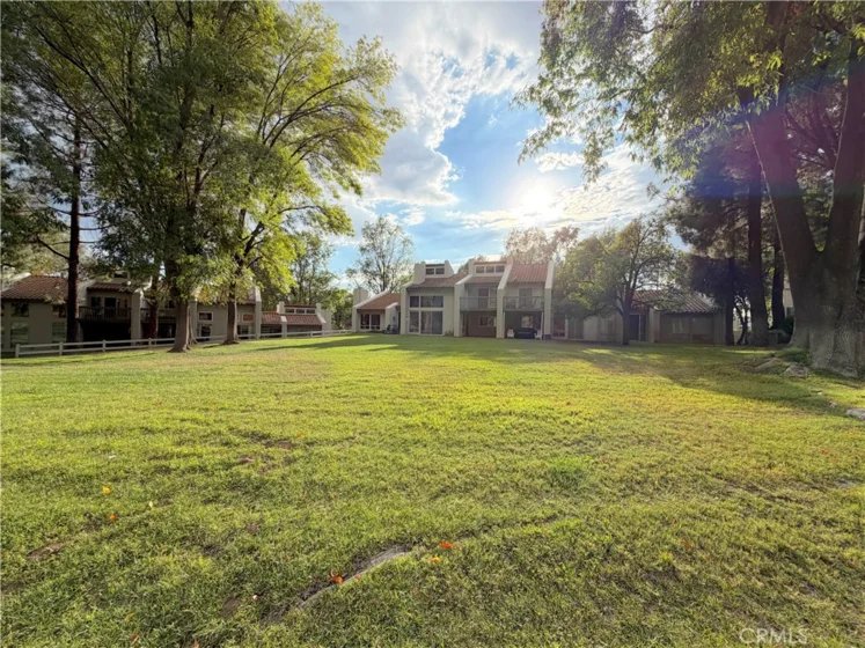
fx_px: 350
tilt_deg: +1.4
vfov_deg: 85.7
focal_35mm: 14
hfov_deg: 102.1
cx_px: 432
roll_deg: -1.5
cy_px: 324
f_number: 2.2
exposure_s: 1/985
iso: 32
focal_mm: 2.22
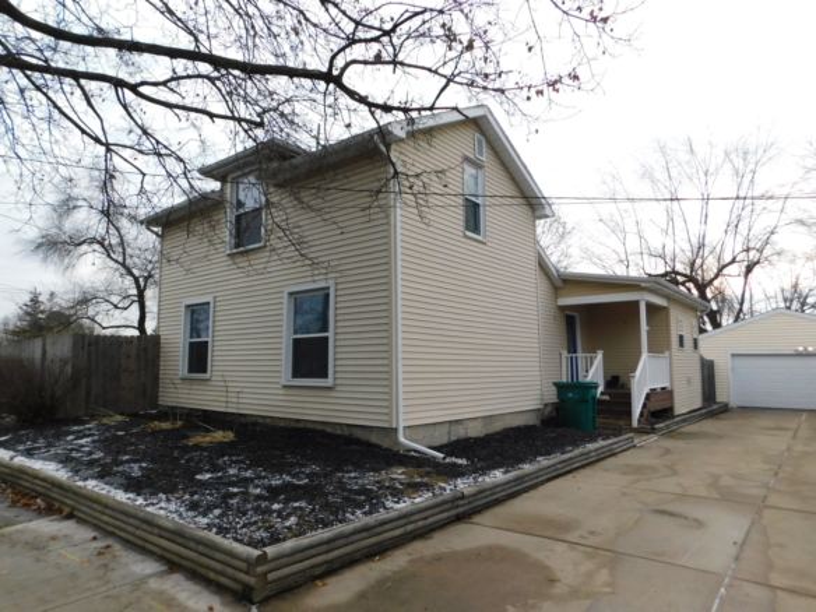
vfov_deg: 58.9
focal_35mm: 23
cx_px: 408
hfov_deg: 73.9
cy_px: 306
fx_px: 542
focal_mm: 4
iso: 125
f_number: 3
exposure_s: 1/500
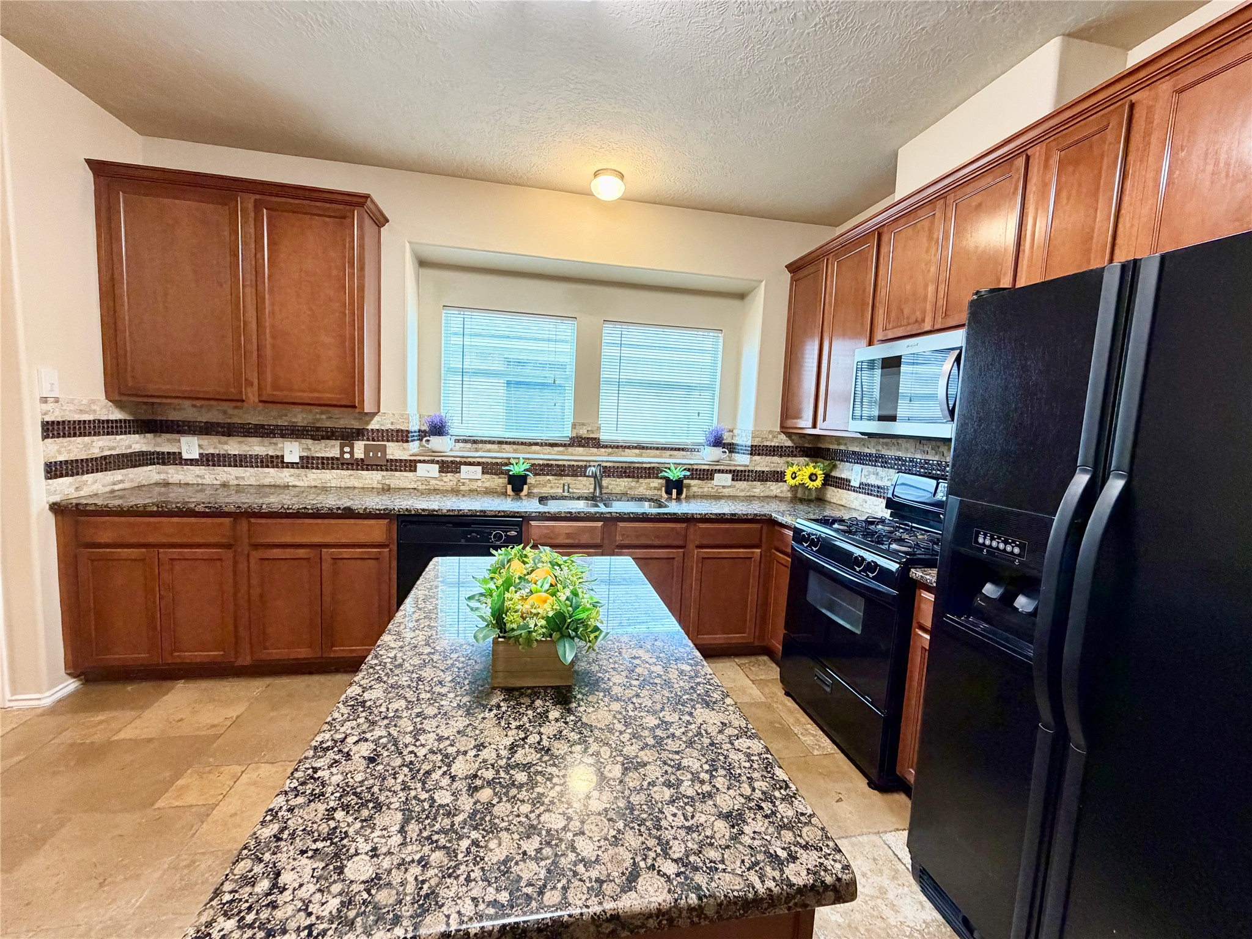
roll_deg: -3.2
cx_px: 626
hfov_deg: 102.1
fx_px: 506
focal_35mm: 14
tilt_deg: -6.1
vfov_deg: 85.7
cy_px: 470
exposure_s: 1/60
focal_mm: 2.22
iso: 320
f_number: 2.2
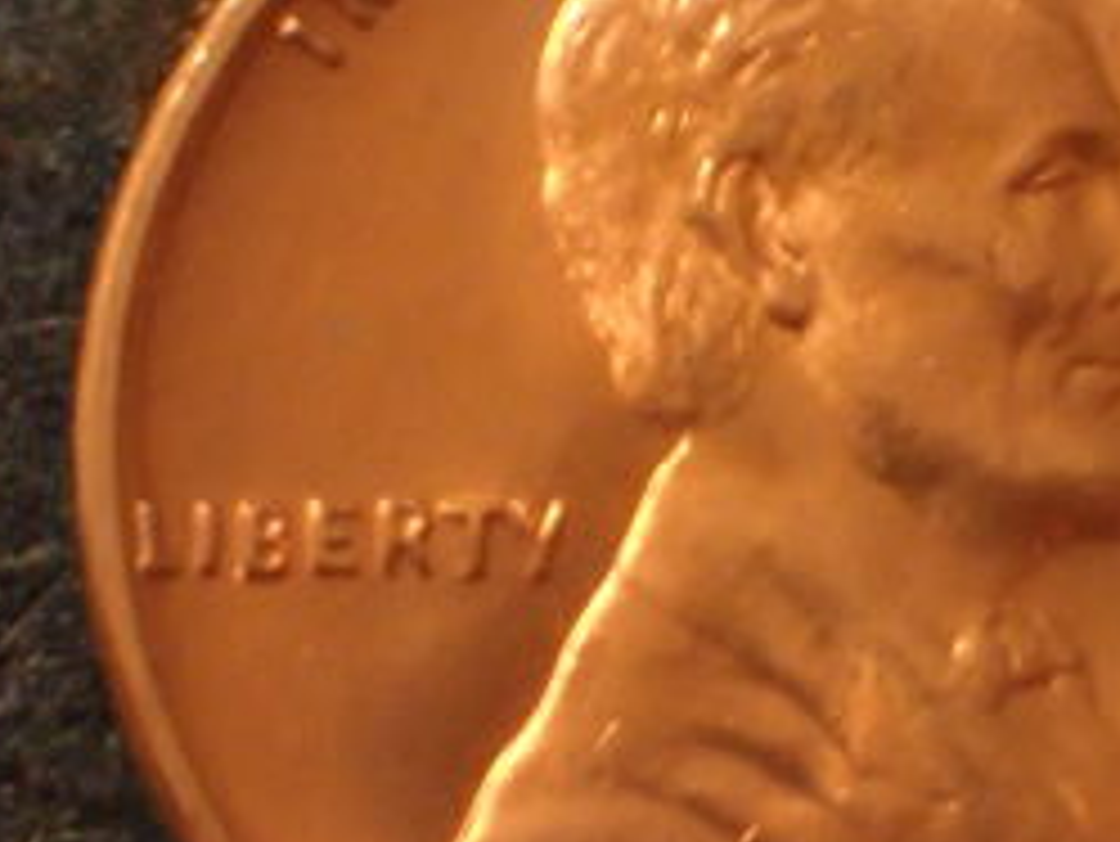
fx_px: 6506
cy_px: 446
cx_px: 852
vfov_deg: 7.4
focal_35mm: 201
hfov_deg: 9.8
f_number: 4.9
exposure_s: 1/13
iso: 1600
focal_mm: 18
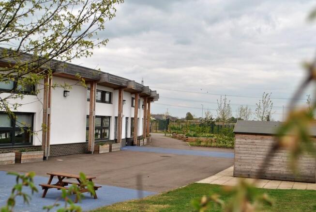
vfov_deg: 28.1
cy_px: 106
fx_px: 422
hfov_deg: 41.1
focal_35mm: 48
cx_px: 158
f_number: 5.6
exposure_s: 1/125
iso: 160
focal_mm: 32
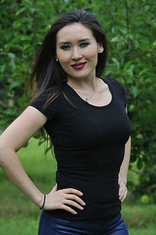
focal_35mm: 176
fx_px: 1148
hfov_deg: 7.8
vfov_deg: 11.7
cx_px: 82
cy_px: 130
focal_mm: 86
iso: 500
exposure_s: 1/1600
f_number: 4.5
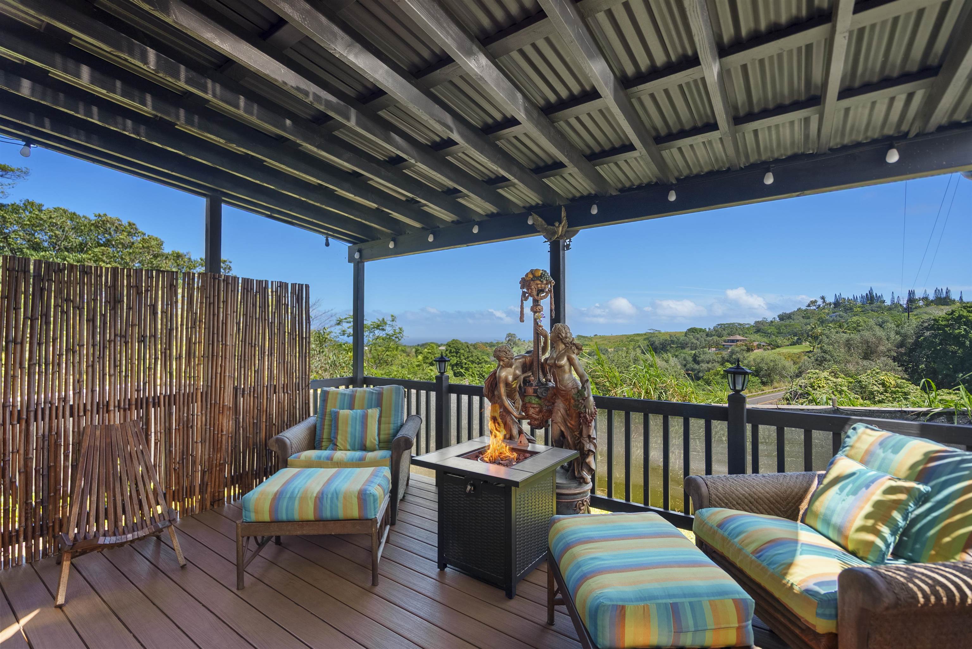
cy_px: 324
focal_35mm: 16
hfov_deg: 96.7
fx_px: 432
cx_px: 486
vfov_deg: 73.8
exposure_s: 1/60
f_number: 4
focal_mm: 16
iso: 100
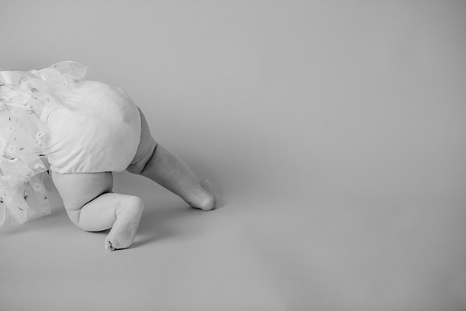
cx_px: 233
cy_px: 156
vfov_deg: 16.1
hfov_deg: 23.9
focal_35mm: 85
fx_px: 1100
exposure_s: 1/160
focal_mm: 85
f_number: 2.8
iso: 160
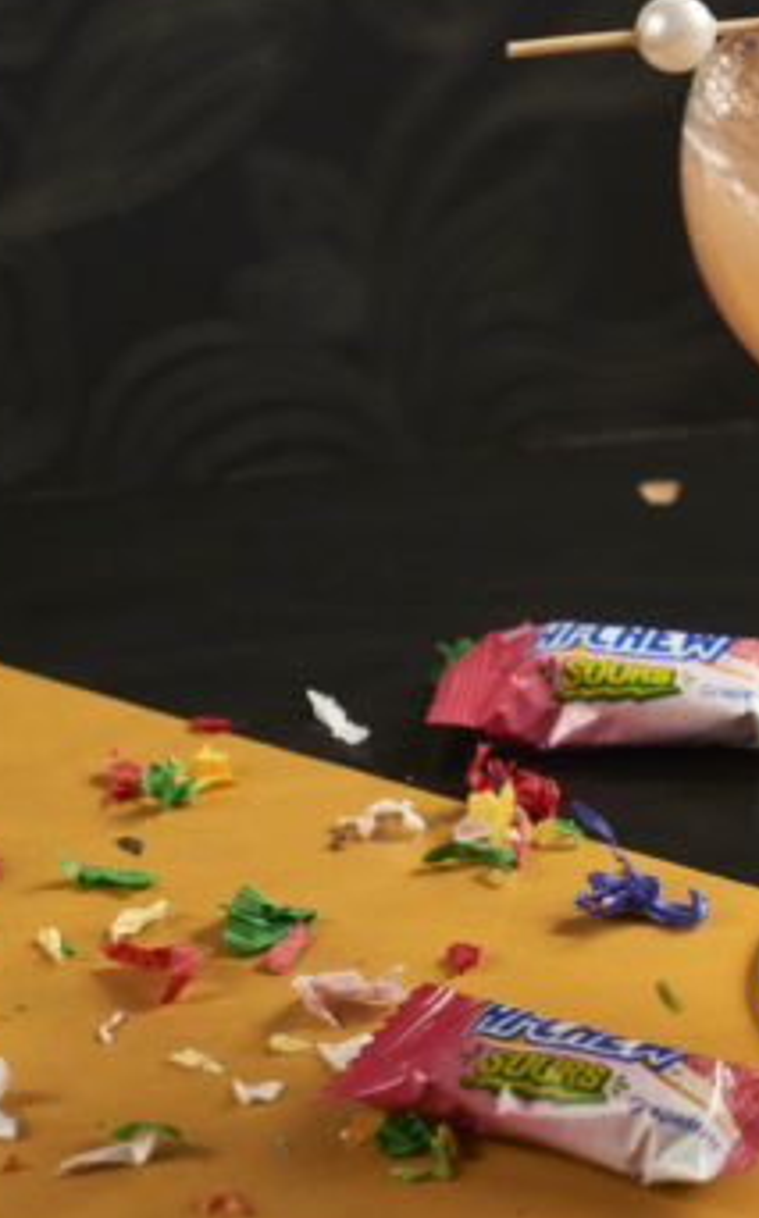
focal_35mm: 115
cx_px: 1090
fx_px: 3816
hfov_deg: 11.0
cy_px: 354
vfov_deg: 18.1
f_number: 7.1
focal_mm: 50
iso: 640
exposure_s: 1/200
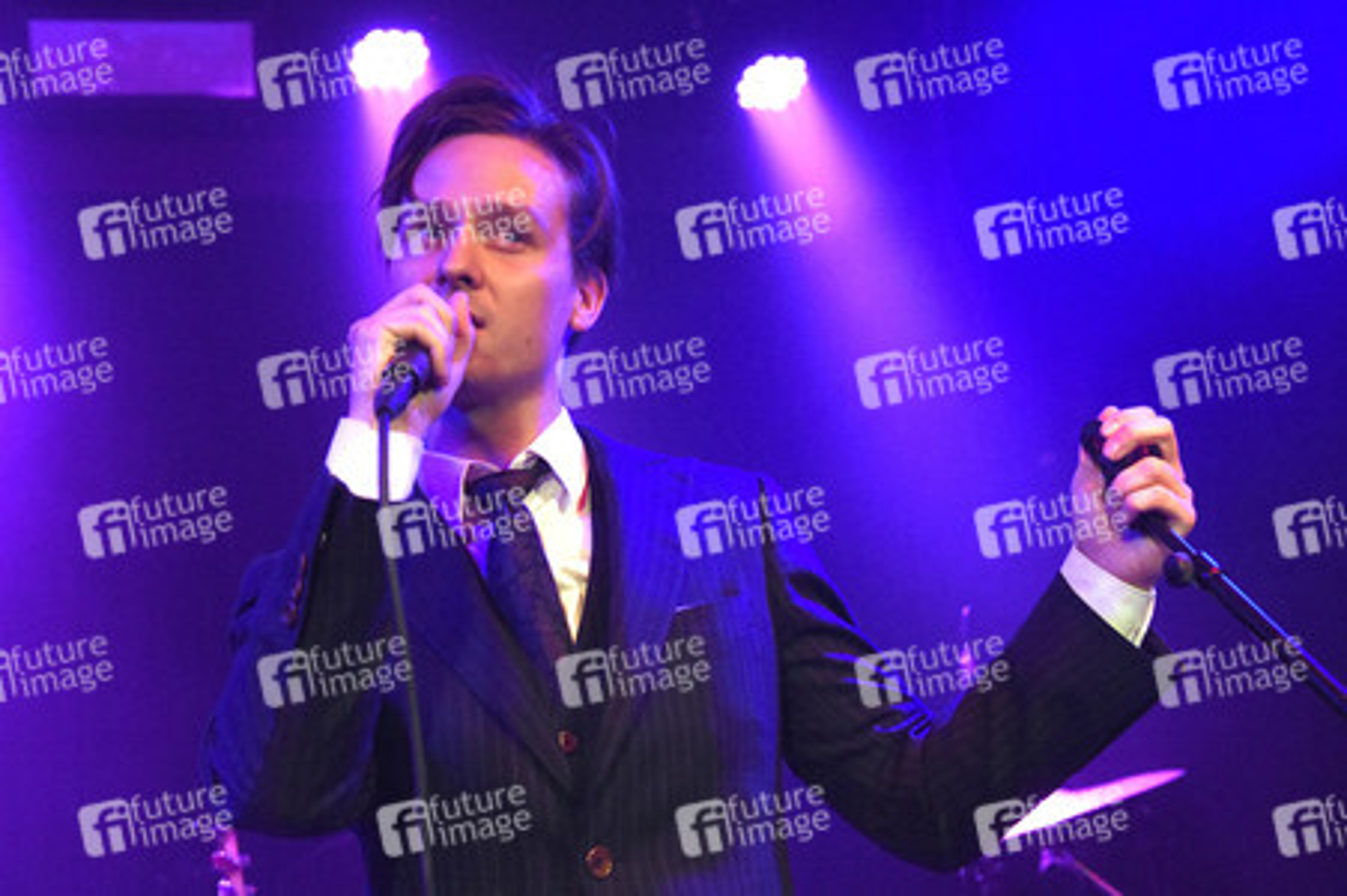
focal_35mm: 46
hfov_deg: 42.4
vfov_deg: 28.9
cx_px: 674
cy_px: 448
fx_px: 1739
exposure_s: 1/80
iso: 4000
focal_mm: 31
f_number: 4
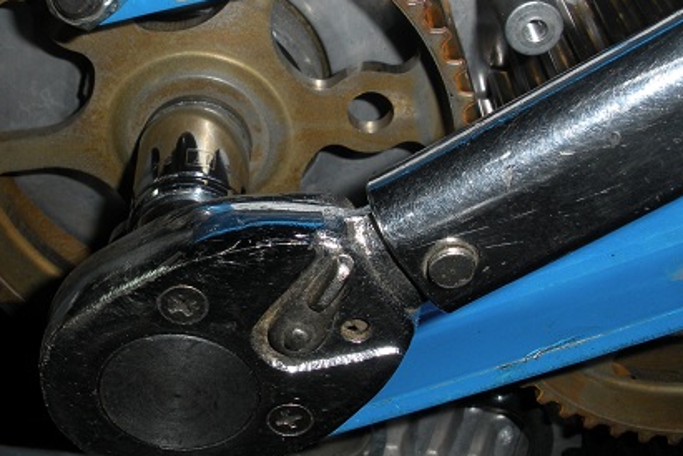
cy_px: 148
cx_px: 248
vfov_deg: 22.9
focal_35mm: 59
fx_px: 1119
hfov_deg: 33.7
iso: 64
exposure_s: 1/60
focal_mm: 6.3
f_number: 5.6
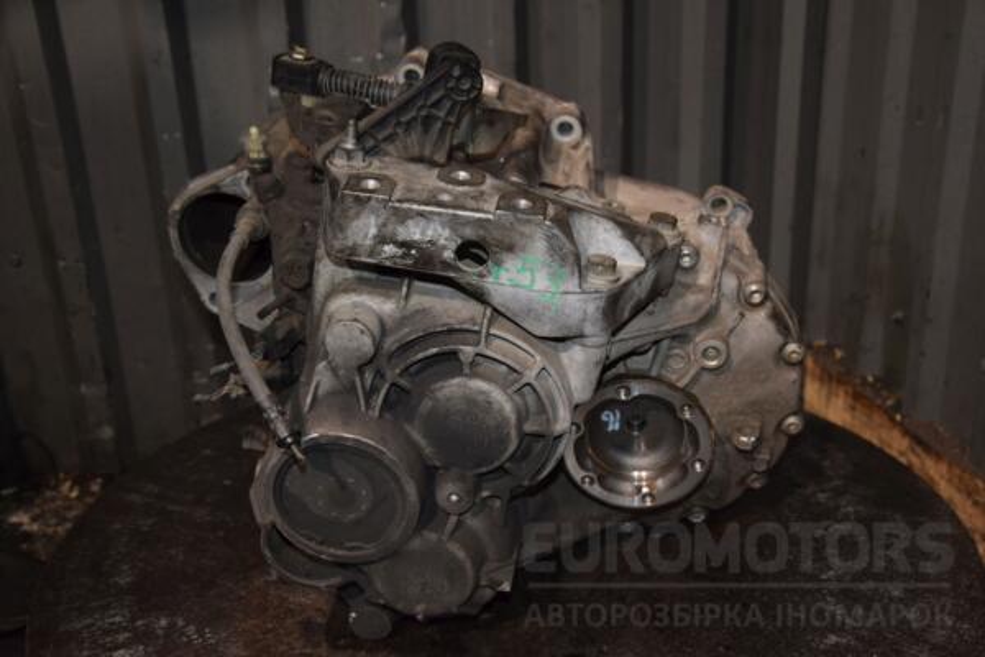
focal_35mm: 42
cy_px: 328
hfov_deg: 46.4
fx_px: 1149
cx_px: 492
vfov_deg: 31.9
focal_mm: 28
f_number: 5
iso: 800
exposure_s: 1/60
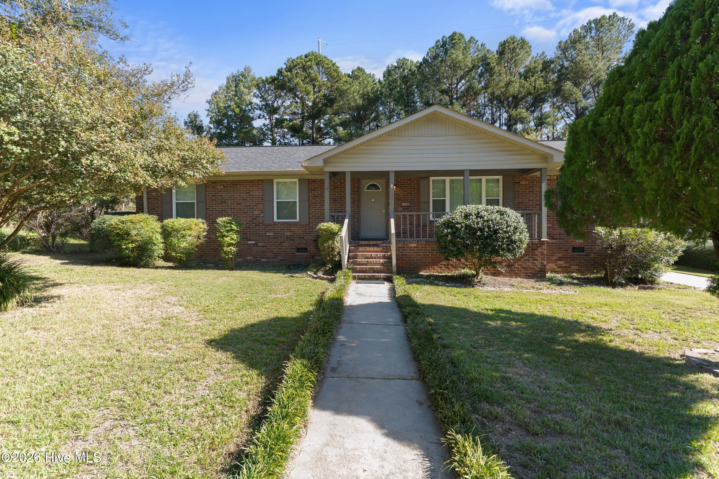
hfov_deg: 93.3
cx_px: 360
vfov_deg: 70.4
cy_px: 240
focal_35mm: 17
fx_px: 340
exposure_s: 1/13
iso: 50
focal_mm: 17
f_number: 8
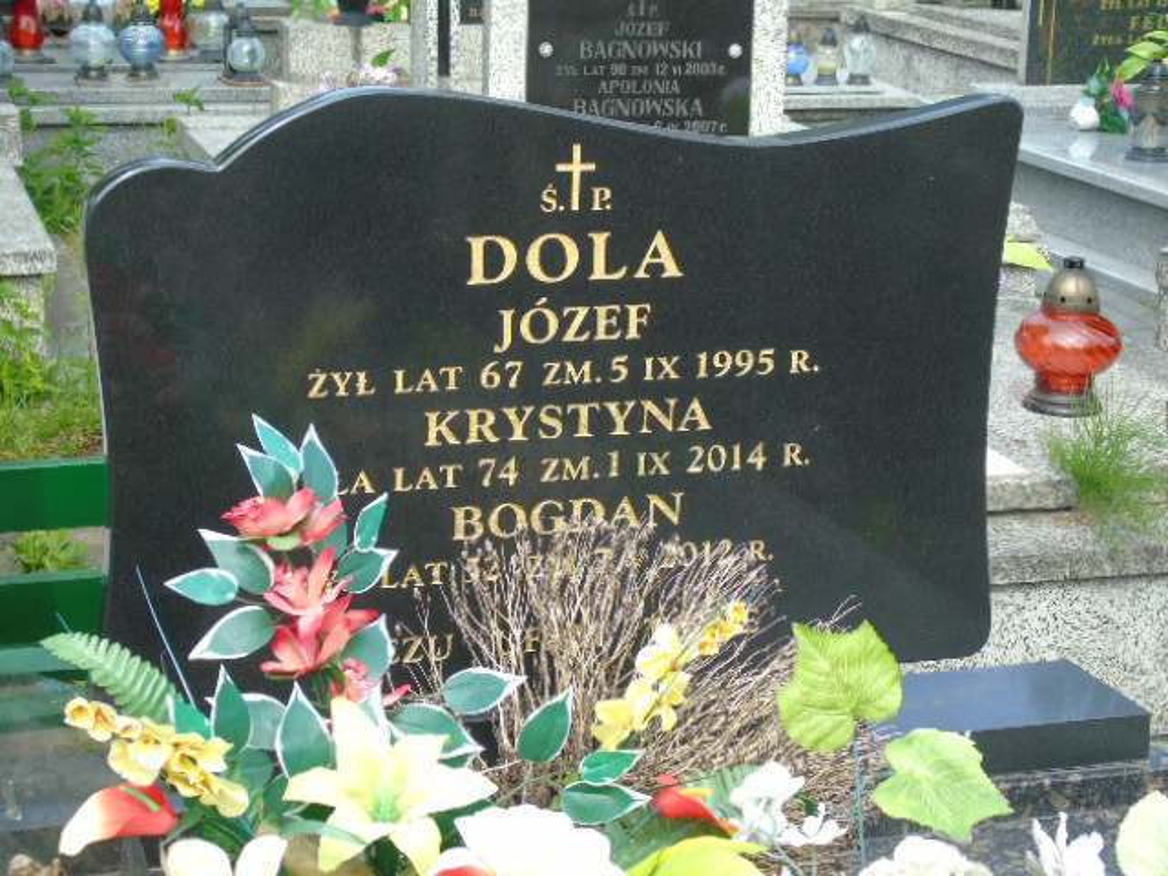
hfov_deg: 27.4
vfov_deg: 20.7
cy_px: 438
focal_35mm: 71
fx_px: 2396
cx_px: 584
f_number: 4.7
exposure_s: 1/125
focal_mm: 13
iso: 80
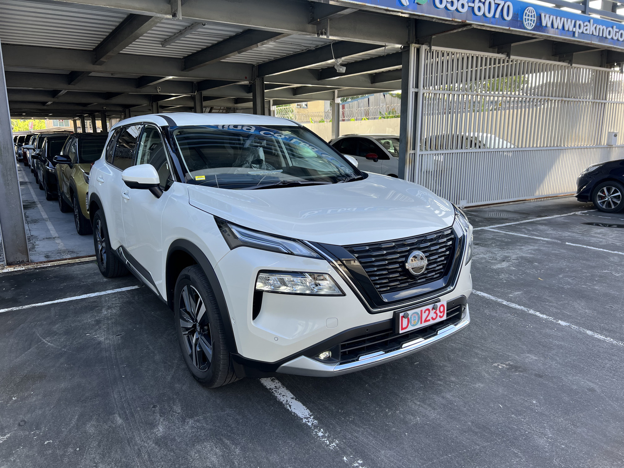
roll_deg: +0.3
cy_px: 234
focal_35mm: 26
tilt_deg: -12.2
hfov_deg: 67.3
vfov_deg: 53.1
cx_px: 312
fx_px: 469
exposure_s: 1/723
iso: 50
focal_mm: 5.7
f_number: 1.5
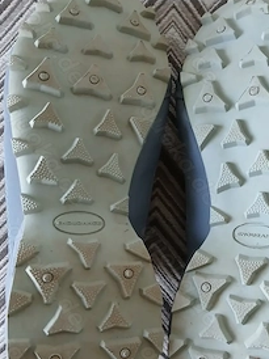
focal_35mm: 38
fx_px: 394
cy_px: 217
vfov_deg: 48.7
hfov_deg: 37.4
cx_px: 172
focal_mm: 3.98
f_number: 1.8
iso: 320
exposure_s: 1/33.3
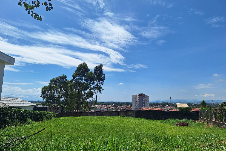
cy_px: 79
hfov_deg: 73.7
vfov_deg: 53.1
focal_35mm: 24
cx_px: 113
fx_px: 151
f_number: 1.8
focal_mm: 5.54
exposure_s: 1/5405
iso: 40
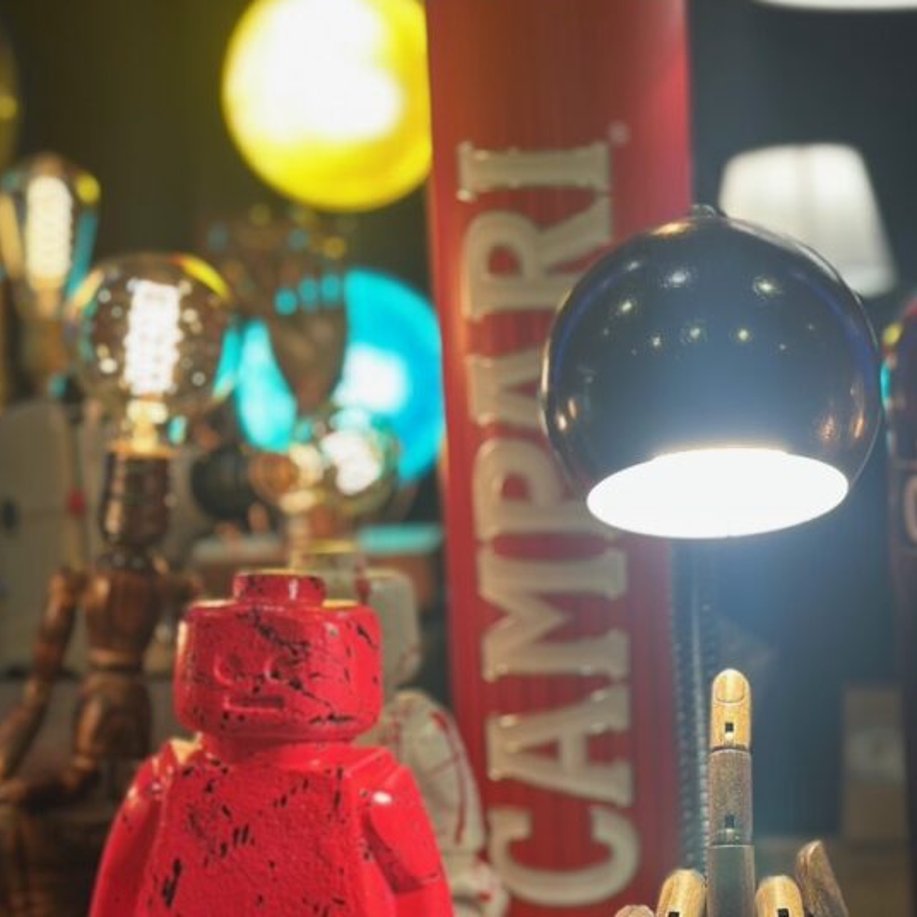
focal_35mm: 81
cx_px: 727
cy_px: 643
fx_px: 2428
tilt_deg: -6.5
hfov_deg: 21.1
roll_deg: +0.5
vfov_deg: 21.3
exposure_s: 1/100
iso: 100
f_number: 1.78
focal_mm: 6.86
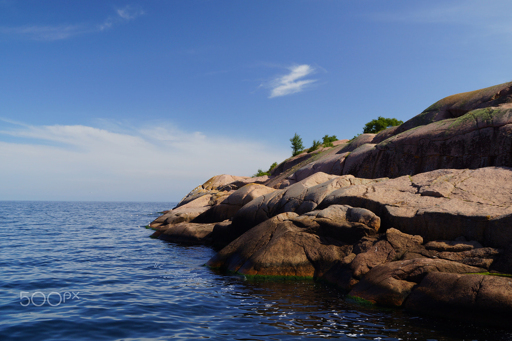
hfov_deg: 53.1
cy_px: 170
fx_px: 512
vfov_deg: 36.9
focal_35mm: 36
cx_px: 256
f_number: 8
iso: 100
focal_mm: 24
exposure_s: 1/80
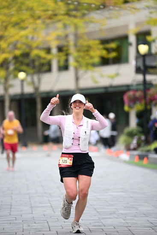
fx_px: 1307
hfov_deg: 6.9
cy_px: 118
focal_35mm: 200
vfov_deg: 10.3
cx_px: 78
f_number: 2.8
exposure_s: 1/2000
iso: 640
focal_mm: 200
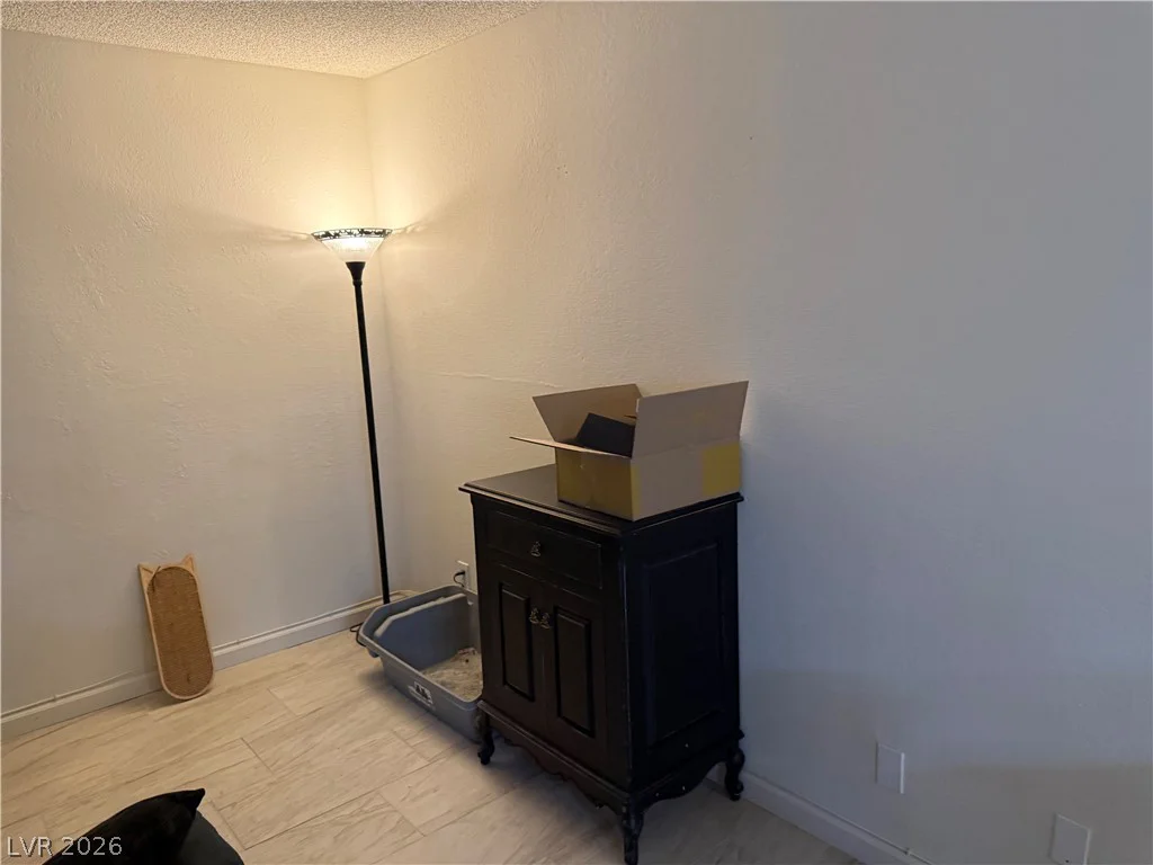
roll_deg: -0.9
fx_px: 799
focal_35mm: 24
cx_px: 576
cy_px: 432
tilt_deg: -5.6
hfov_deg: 71.6
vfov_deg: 56.8
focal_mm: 6.76
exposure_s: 1/60
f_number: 1.78
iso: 500
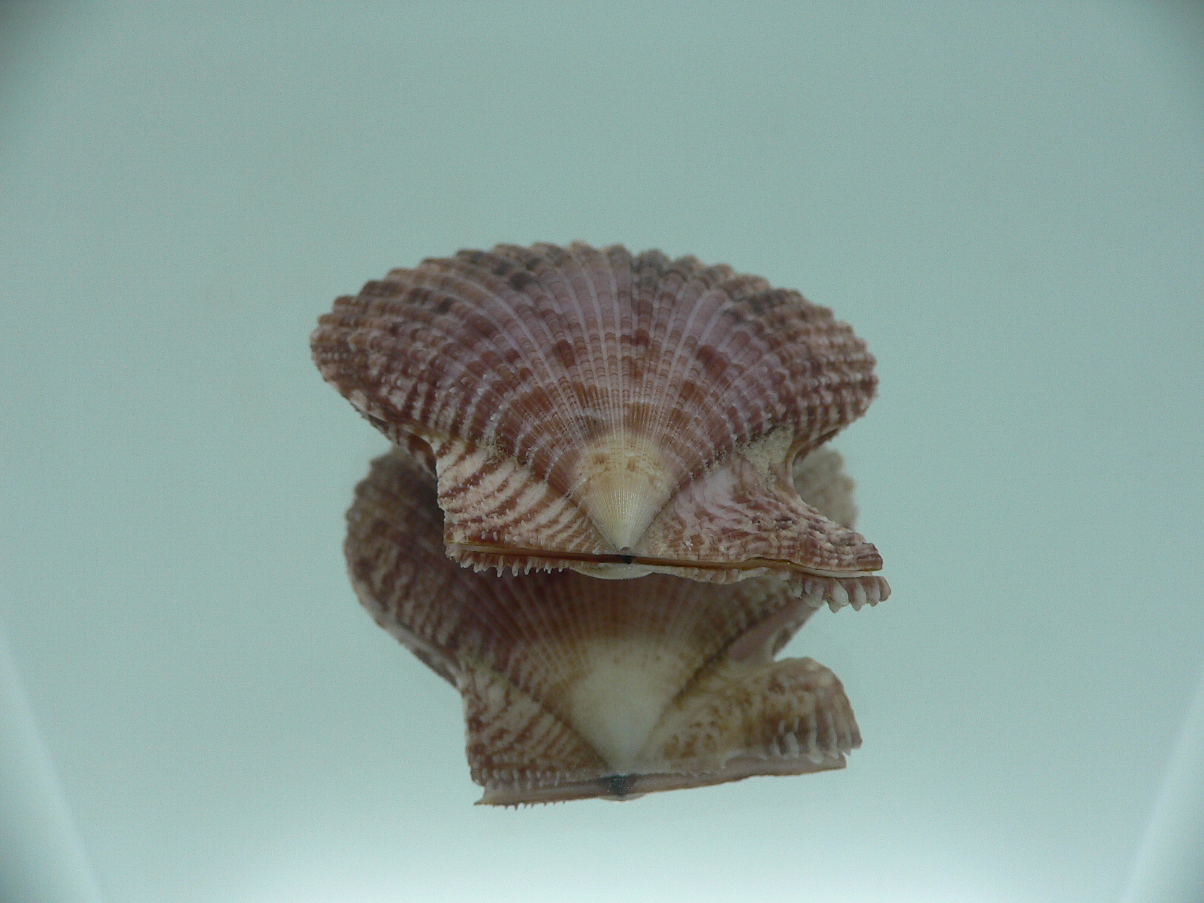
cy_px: 452
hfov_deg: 52.6
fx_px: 1217
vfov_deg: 40.7
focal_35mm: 35
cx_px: 602
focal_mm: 4.6
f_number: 2.8
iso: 100
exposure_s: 1/60
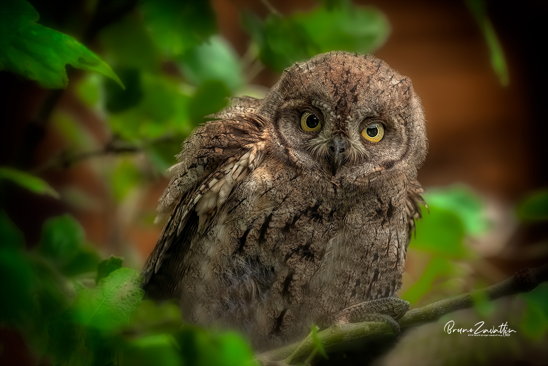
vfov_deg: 6.3
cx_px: 274
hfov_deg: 9.5
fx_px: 3303
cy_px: 183
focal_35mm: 217
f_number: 5.6
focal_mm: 145
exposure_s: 1/1000
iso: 640
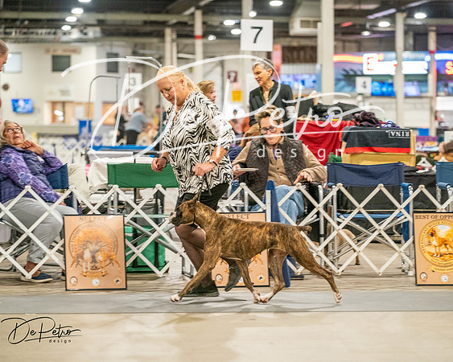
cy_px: 181
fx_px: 1857
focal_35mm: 139
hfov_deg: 13.9
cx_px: 226
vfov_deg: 11.1
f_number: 3.5
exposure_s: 1/250
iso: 6400
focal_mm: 123
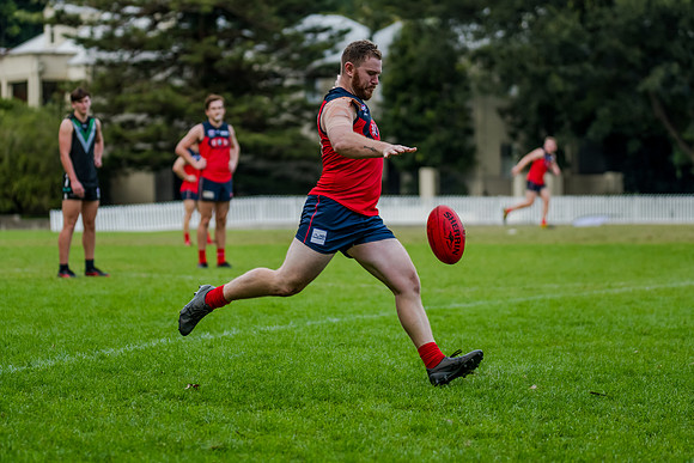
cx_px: 347
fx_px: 3383
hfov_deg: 11.7
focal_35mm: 175
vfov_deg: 7.8
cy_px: 232
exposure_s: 1/1600
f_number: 4
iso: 800
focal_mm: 170
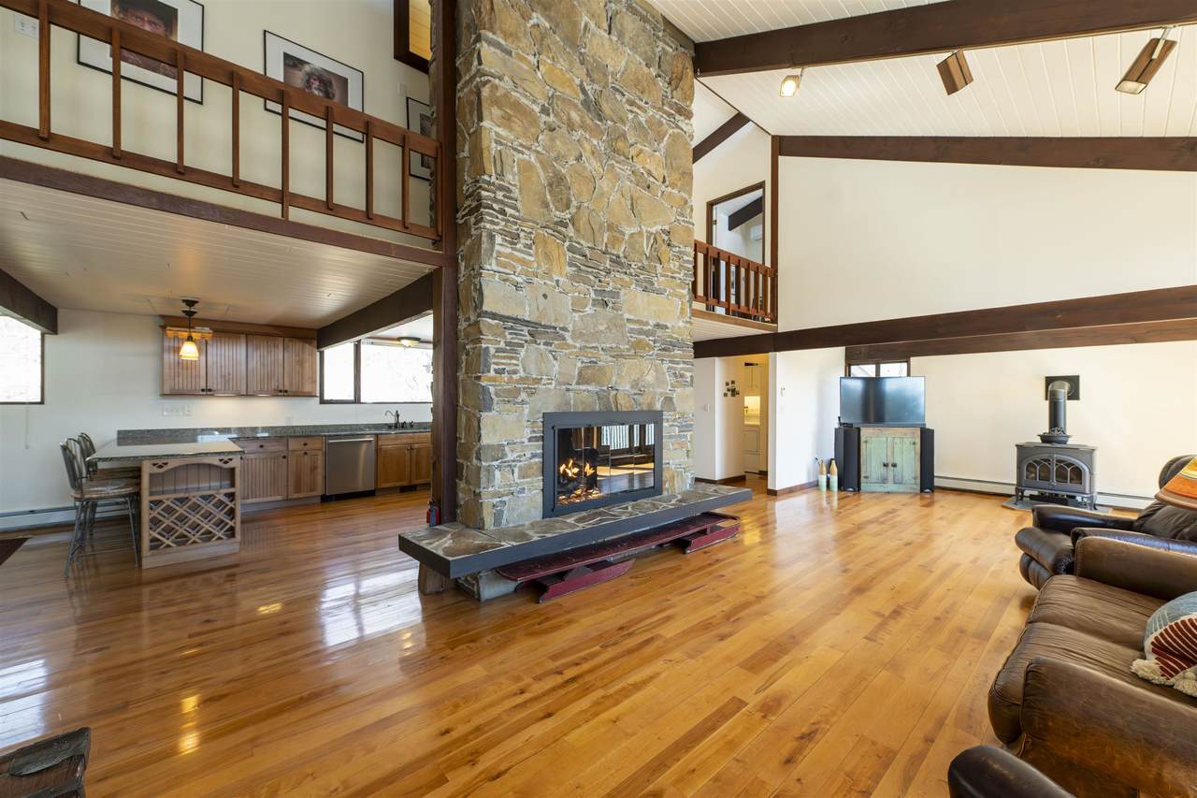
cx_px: 598
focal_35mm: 14
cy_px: 399
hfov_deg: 104.3
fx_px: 465
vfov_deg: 81.2
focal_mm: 14
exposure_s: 1/200
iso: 1250
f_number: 5
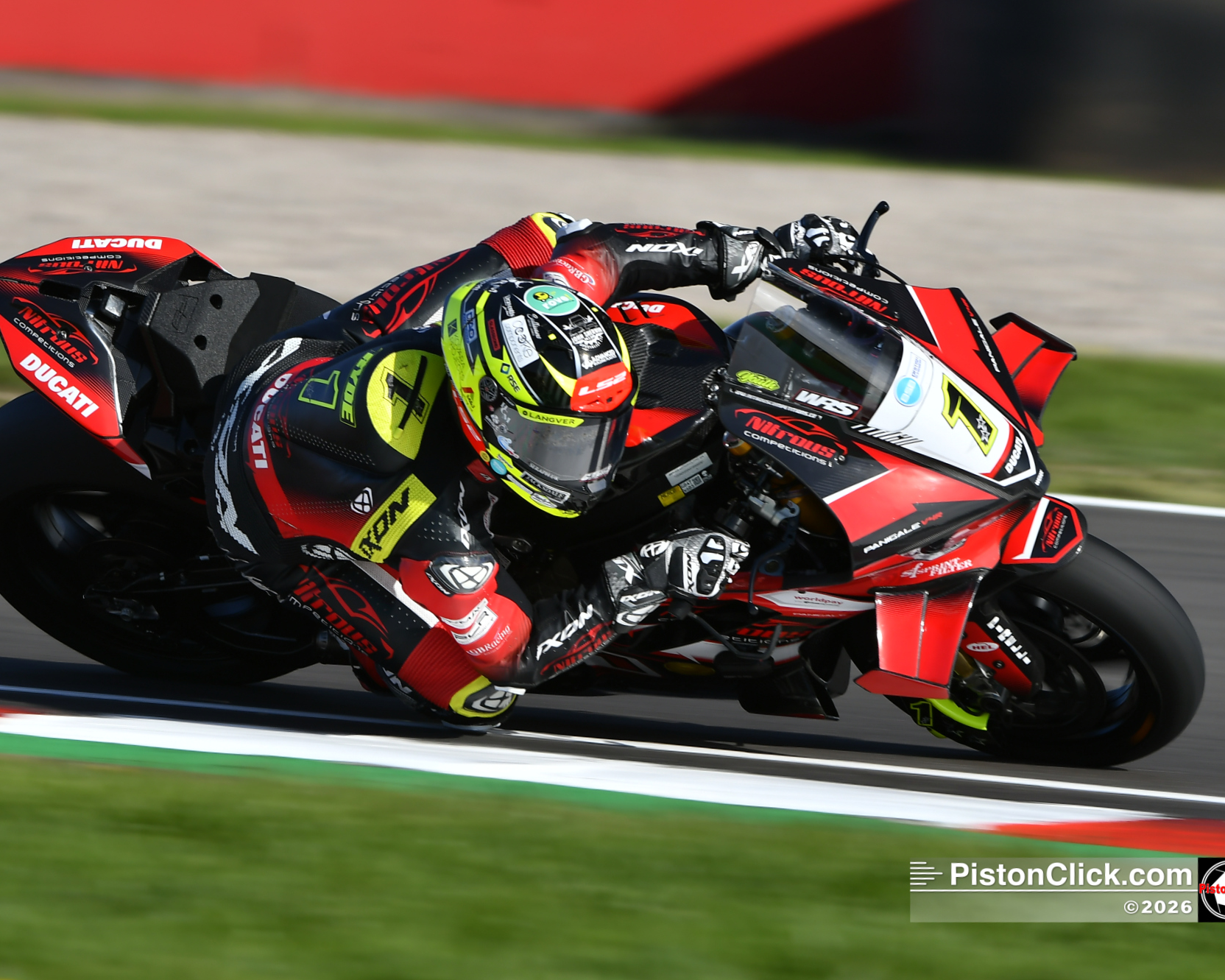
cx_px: 529
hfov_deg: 4.4
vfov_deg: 3.5
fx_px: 15951
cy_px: 490
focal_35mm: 440
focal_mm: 260
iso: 100
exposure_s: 1/320
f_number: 5
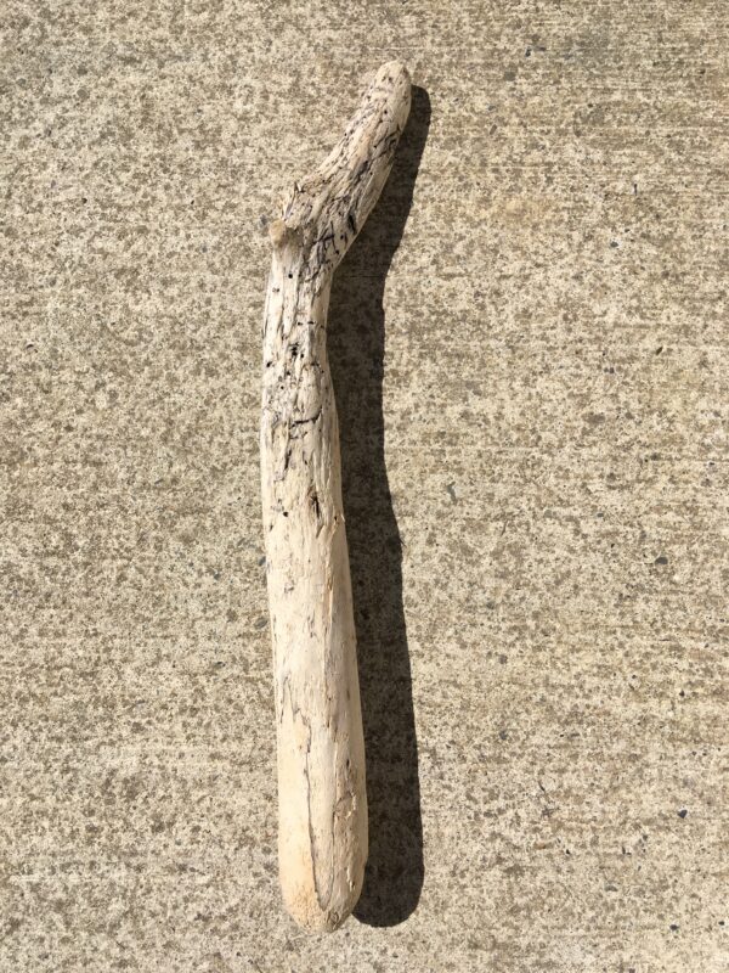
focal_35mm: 29
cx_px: 364
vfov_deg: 61.7
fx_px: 814
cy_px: 486
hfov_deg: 48.2
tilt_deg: -82.8
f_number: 2.2
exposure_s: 1/3663
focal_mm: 4.15
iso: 25
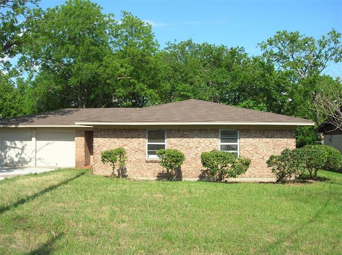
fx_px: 335
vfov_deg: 41.7
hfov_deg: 54.0
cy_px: 128
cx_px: 171
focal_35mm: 34
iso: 71
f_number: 4.9
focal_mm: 5.7
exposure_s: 1/364
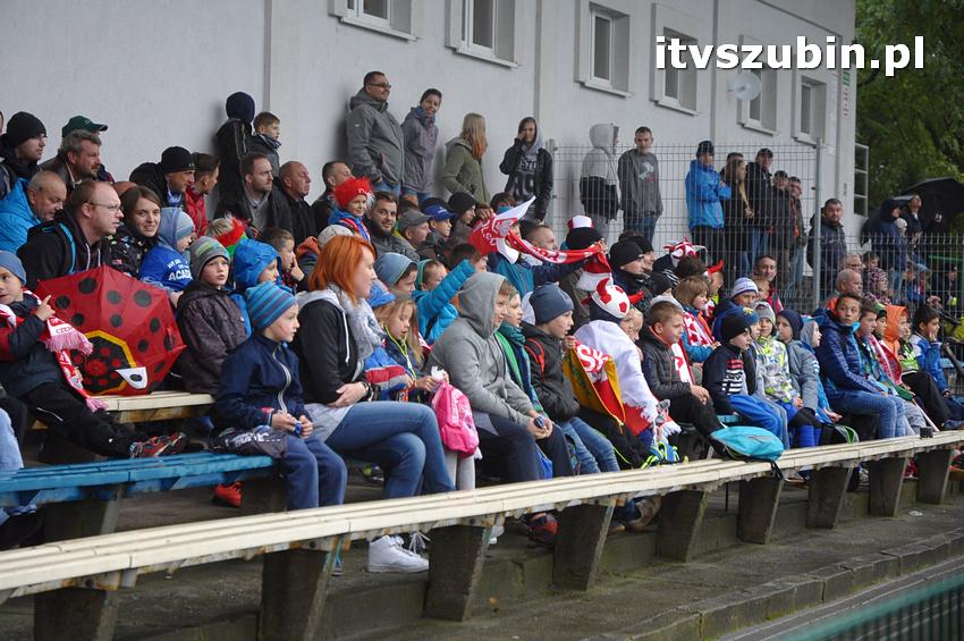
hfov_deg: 19.5
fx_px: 2809
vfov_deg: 13.0
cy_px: 320
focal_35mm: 105
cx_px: 482
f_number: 4.5
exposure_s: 1/200
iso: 1000
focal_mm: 70
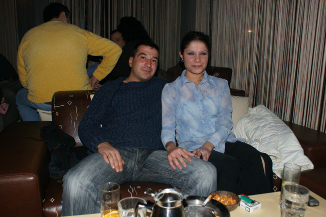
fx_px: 272
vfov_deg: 43.6
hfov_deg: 61.9
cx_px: 163
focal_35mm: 30
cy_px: 108
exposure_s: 1/60
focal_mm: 20
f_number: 5.6
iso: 800
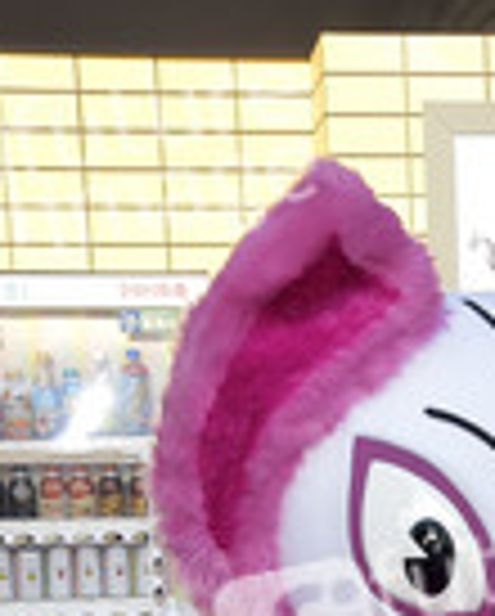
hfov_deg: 13.1
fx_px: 2101
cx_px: 578
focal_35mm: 115
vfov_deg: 15.7
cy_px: 850
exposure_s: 1/250
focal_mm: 42
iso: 640
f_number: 7.1
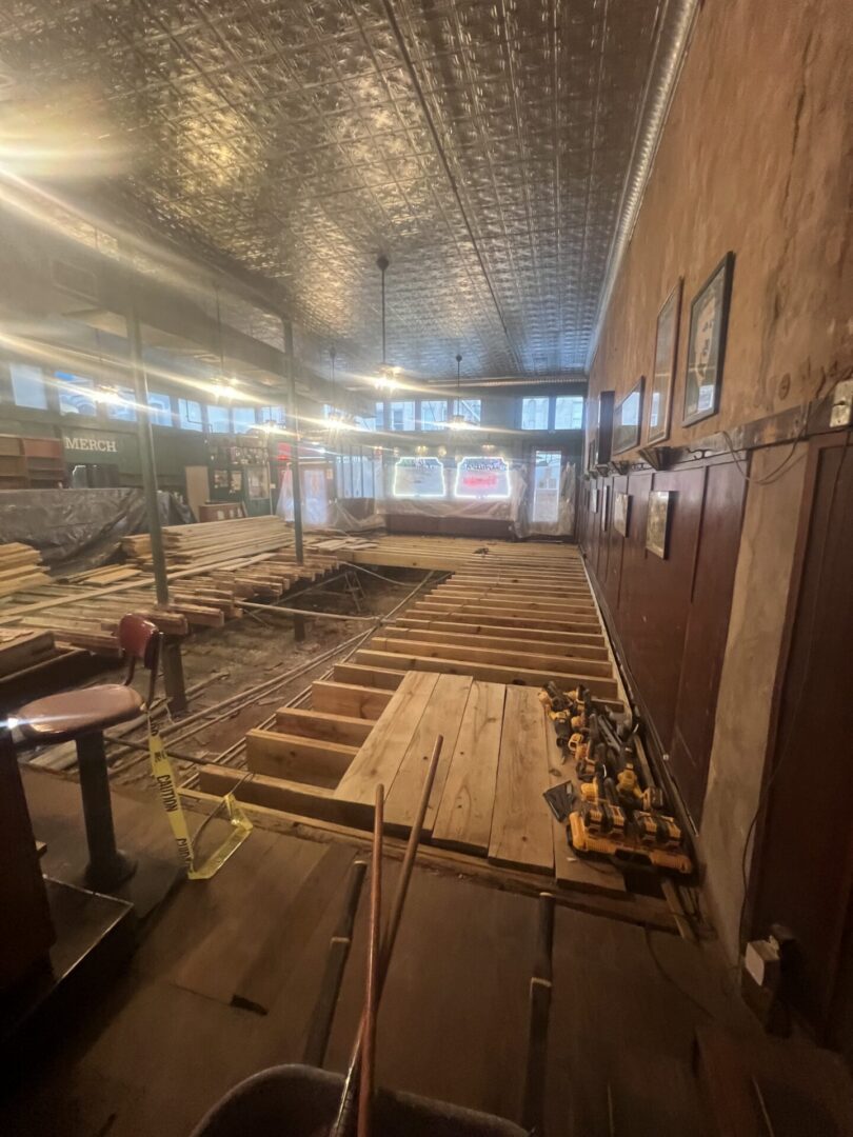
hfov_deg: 89.9
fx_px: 427
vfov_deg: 106.2
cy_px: 568
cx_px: 426
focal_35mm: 13
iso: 800
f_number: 1.8
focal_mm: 1.57
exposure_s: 1/60
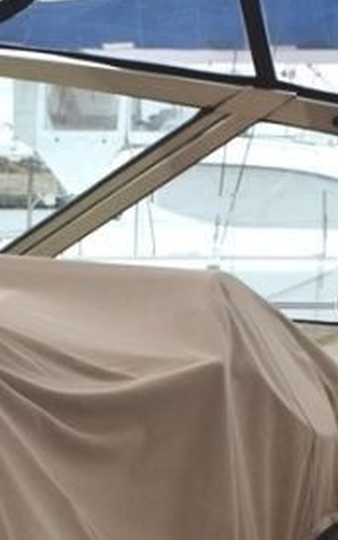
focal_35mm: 90
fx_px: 1326
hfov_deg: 14.5
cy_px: 471
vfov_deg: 22.6
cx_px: 83
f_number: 8
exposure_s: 1/250
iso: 200
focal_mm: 18
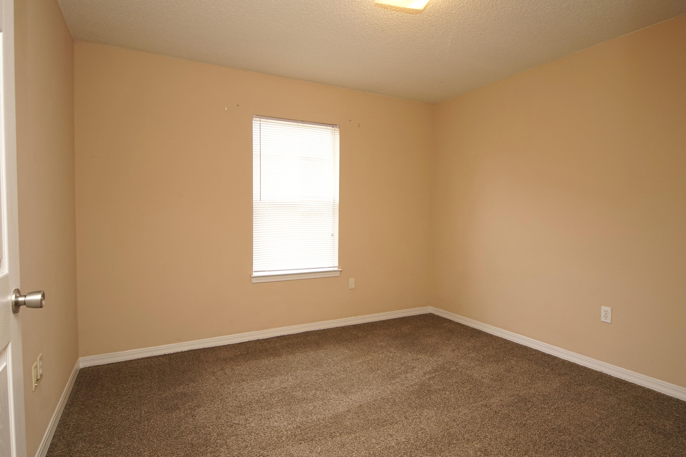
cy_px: 228
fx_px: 343
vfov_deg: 67.4
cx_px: 343
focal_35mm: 18
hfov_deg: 90.0
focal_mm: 12
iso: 320
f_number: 4.5
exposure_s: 1/60
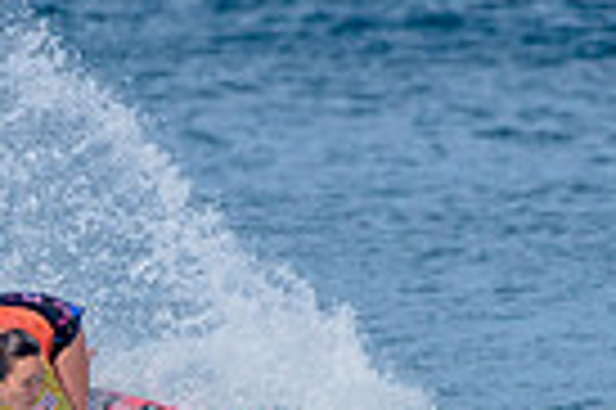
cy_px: 520
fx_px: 36215
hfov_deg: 1.0
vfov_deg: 0.6
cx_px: 108
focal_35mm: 2119
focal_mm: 500
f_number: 6.3
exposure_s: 1/2500
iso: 250
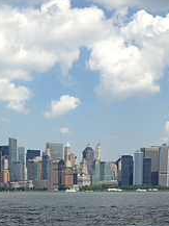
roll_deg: +1.5
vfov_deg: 24.1
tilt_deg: -7.7
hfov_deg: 19.3
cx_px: 55
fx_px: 494
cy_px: 242
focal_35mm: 76
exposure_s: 1/2088
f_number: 2.4
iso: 50
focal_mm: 4.12
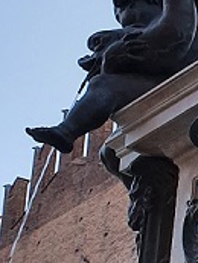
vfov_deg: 12.2
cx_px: 532
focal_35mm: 160
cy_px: 246
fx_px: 1219
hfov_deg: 8.3
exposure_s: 1/100
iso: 125
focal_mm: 4.32
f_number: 2.4
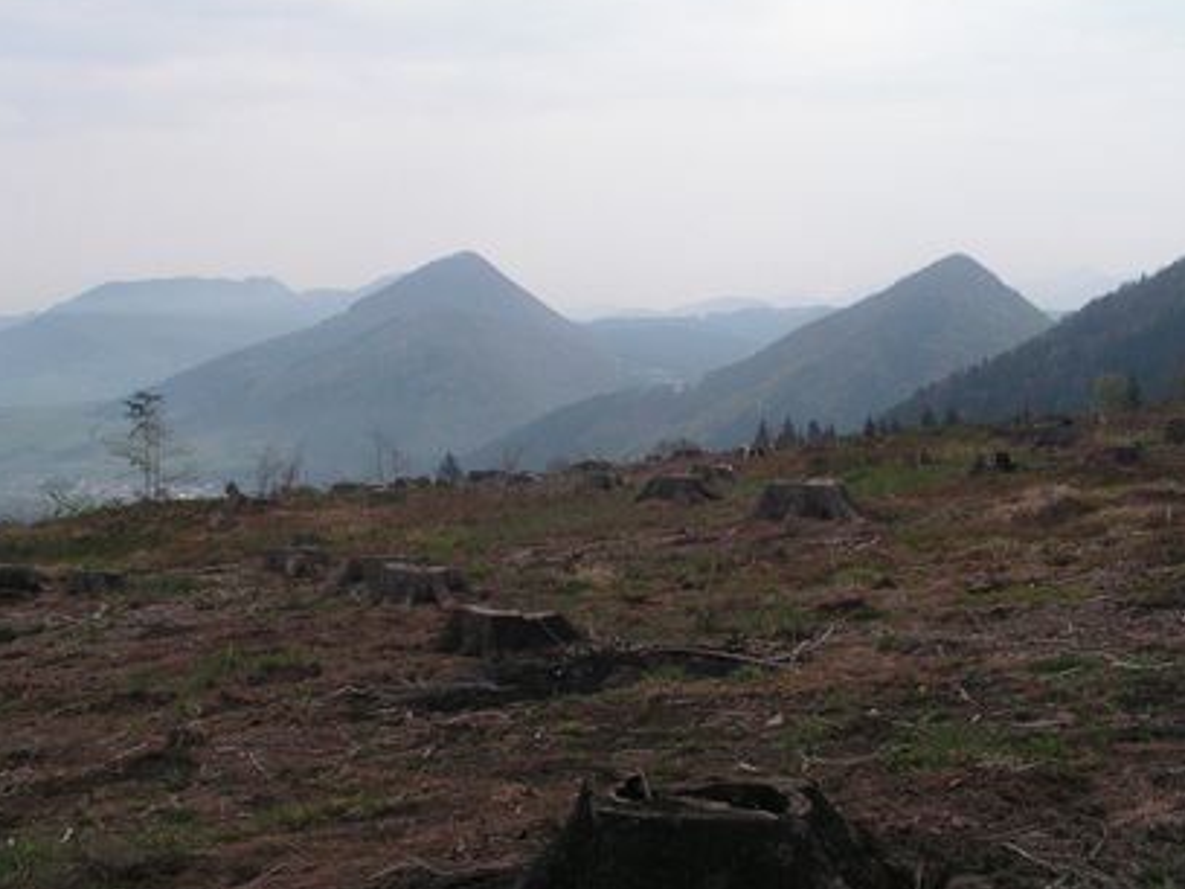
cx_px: 549
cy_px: 450
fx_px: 1814
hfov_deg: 36.2
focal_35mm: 53
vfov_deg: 27.5
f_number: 4.8
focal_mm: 8.1
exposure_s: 1/800
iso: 100
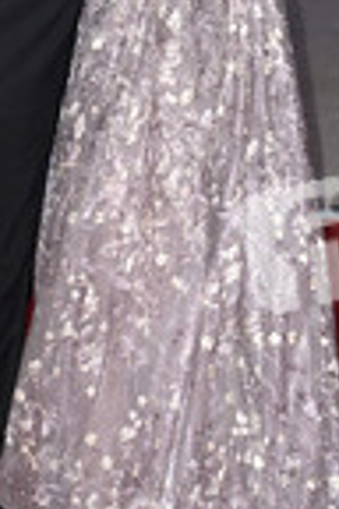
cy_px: 53
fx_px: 1878
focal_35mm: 133
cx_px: 99
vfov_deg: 15.2
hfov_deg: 10.3
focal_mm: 48
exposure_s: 1/200
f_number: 5.6
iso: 1600
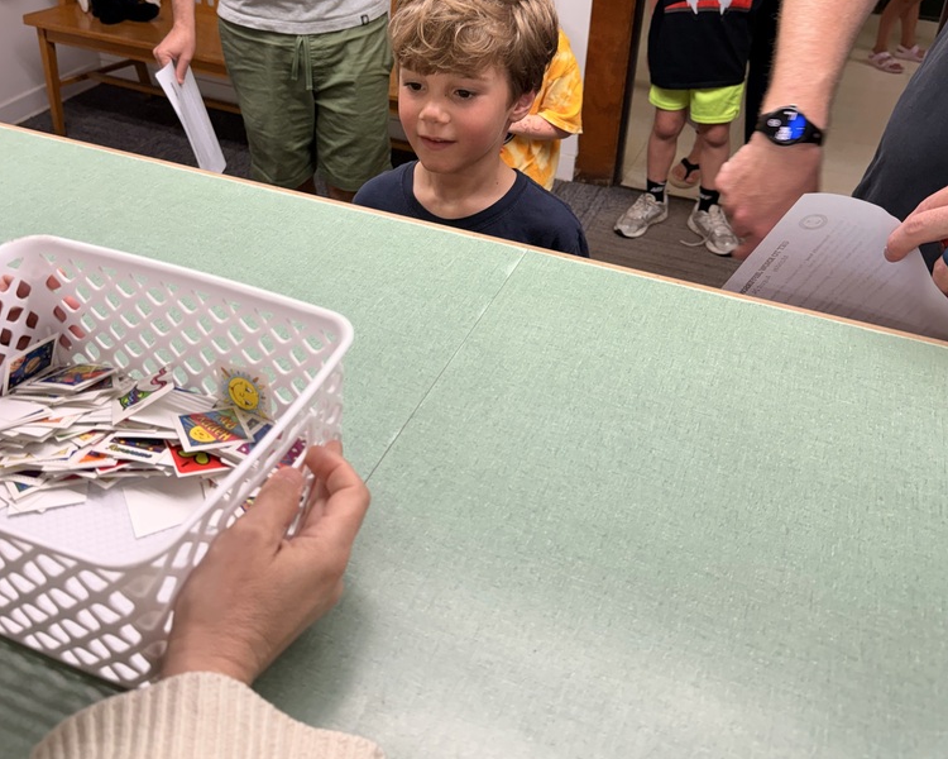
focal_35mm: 32
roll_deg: -1.7
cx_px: 464
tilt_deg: -28.8
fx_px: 898
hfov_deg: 55.7
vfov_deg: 44.8
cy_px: 225
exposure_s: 1/120
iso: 160
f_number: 1.78
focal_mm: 6.76
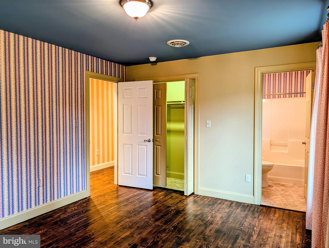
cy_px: 124
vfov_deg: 56.9
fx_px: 228
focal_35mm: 24
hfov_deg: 71.5
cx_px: 164
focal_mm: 6.9
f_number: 1.68
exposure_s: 1/120
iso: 392
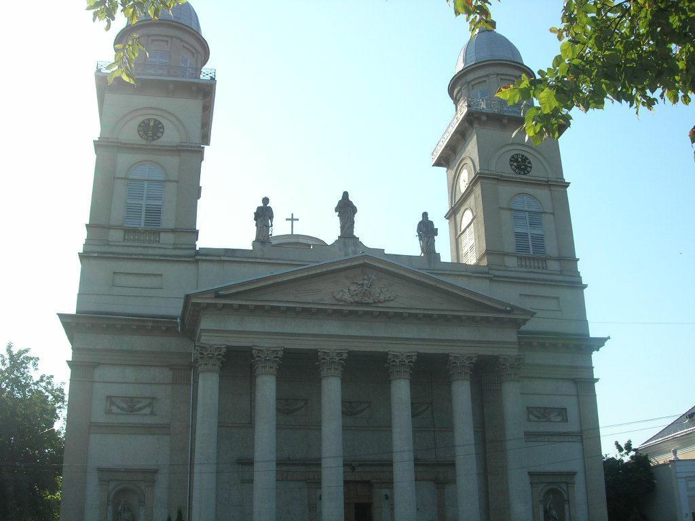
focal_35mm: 38
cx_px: 348
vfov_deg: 37.7
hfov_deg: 49.0
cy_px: 260
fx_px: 763
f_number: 4.8
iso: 64
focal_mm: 7.8
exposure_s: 1/484
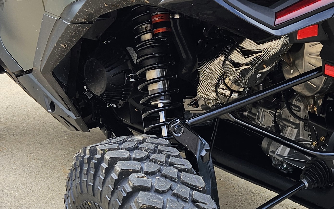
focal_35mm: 70
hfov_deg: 29.1
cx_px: 230
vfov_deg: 18.6
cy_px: 130
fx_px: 637
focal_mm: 5.4
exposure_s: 1/344
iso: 25
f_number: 1.8
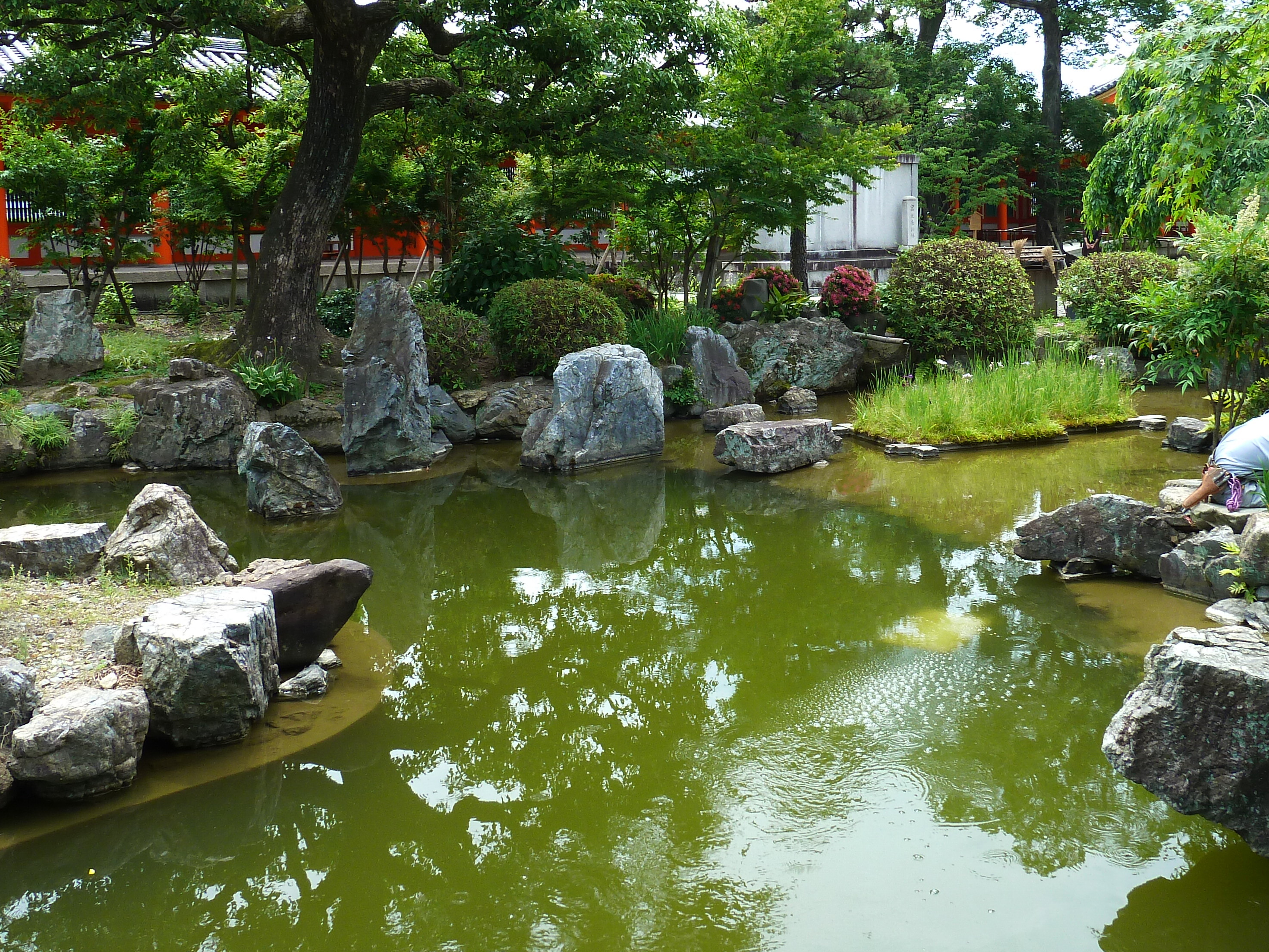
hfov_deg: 53.9
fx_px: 1246
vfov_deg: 41.4
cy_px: 340
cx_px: 697
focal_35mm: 34
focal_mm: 4.1
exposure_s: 1/160
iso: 80
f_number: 4
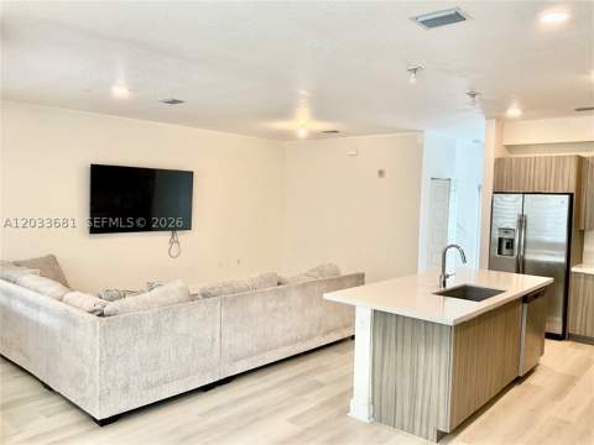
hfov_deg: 61.7
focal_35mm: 29
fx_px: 498
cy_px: 222
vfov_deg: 48.2
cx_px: 297
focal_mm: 3
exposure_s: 1/60
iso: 64
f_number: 1.8
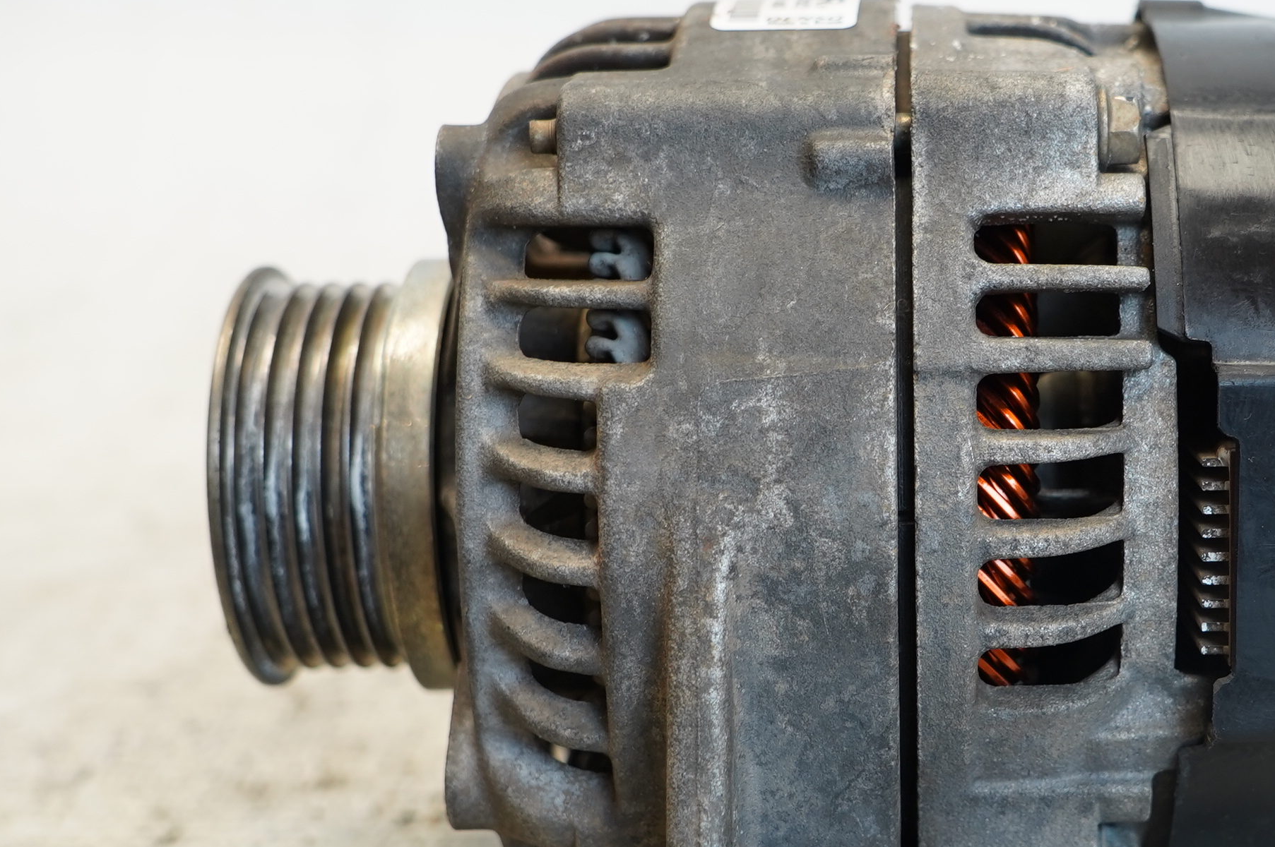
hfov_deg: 30.3
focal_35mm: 65
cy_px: 563
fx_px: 2300
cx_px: 1012
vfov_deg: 20.8
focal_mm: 26
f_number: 4
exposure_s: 1/60
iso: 320
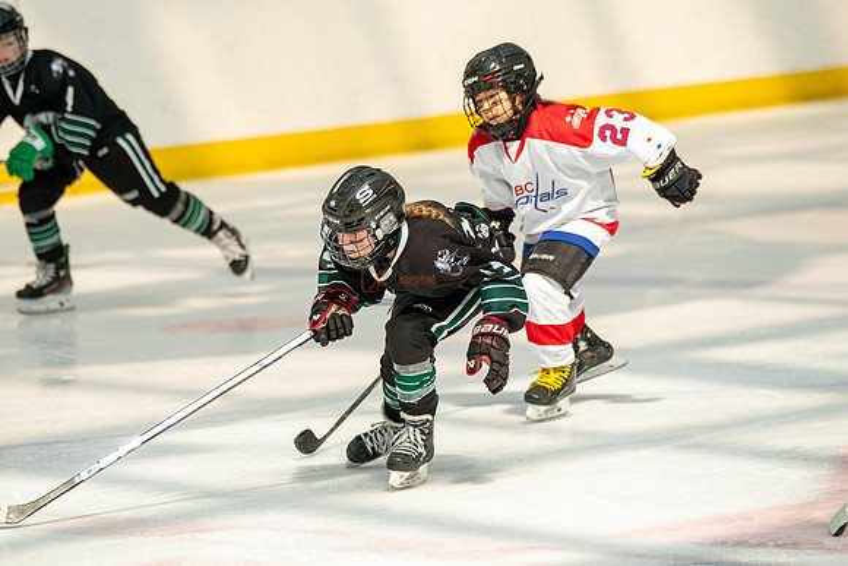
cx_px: 380
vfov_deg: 4.7
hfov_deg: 7.0
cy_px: 265
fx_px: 6914
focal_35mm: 293
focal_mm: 234
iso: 1600
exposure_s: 1/4000
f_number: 3.5
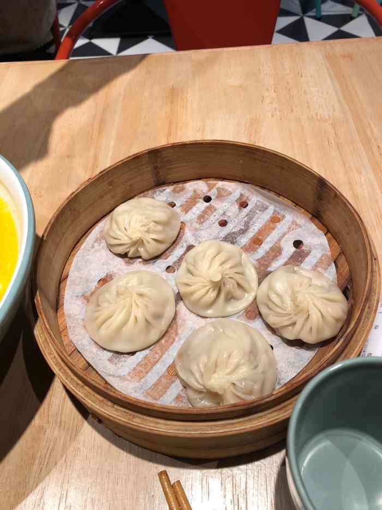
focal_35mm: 28
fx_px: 412
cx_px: 191
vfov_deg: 63.4
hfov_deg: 49.8
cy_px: 255
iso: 32
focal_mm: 4
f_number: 1.8
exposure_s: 1/50
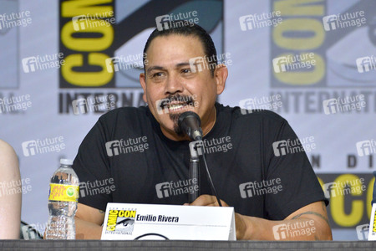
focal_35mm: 500
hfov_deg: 4.1
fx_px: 5222
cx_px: 188
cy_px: 126
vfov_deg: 2.7
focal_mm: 500
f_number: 6.3
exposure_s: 1/250
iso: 1600
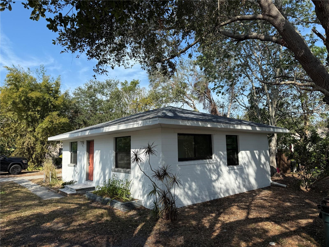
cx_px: 164
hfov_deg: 71.6
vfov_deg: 56.8
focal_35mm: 24
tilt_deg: +5.8
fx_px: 228
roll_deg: +1.2
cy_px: 124
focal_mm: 6.76
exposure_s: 1/3145
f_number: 1.78
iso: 80
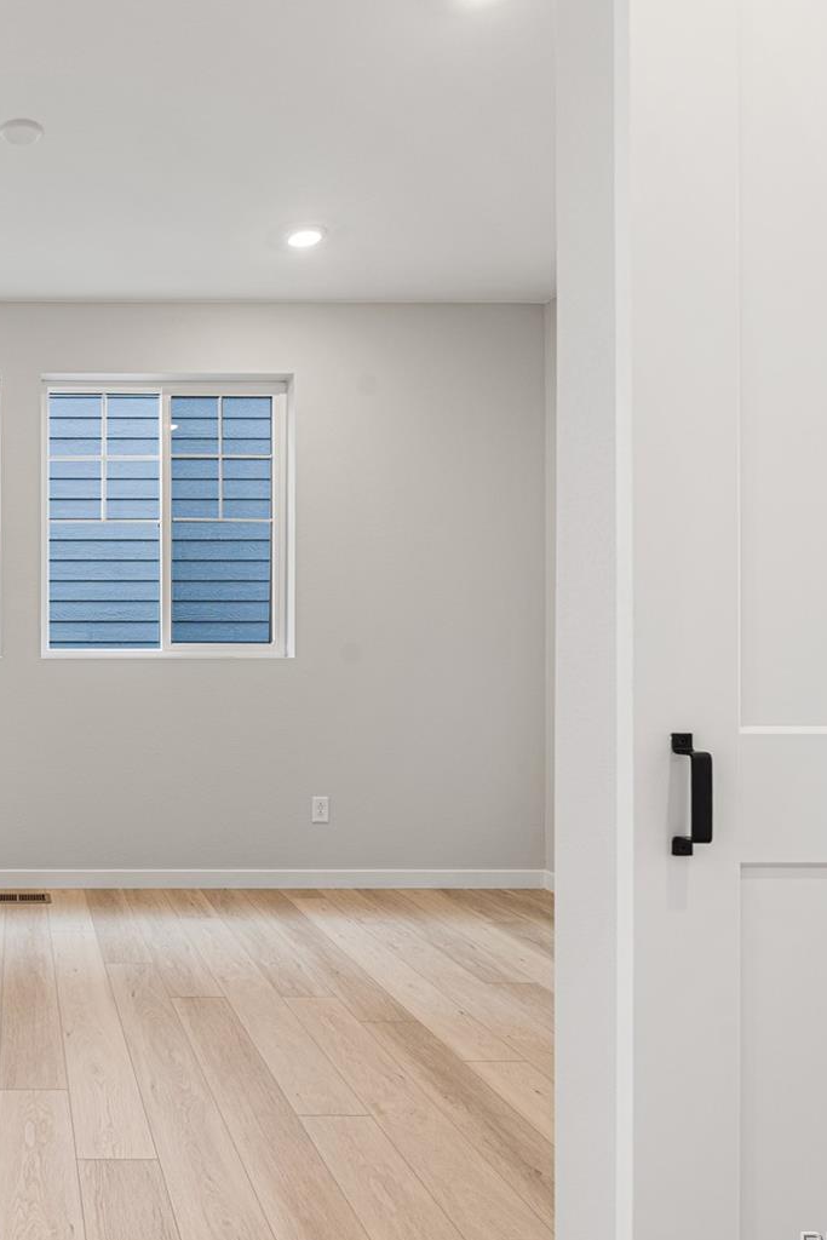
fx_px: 888
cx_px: 27
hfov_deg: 43.7
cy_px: 625
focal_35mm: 26
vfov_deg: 69.8
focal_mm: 16.5
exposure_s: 1/4
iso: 100
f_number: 8
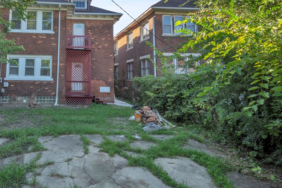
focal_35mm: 23
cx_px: 72
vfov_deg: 53.4
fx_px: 180
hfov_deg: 71.1
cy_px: 55
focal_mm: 10
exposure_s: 1/15
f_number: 11
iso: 100
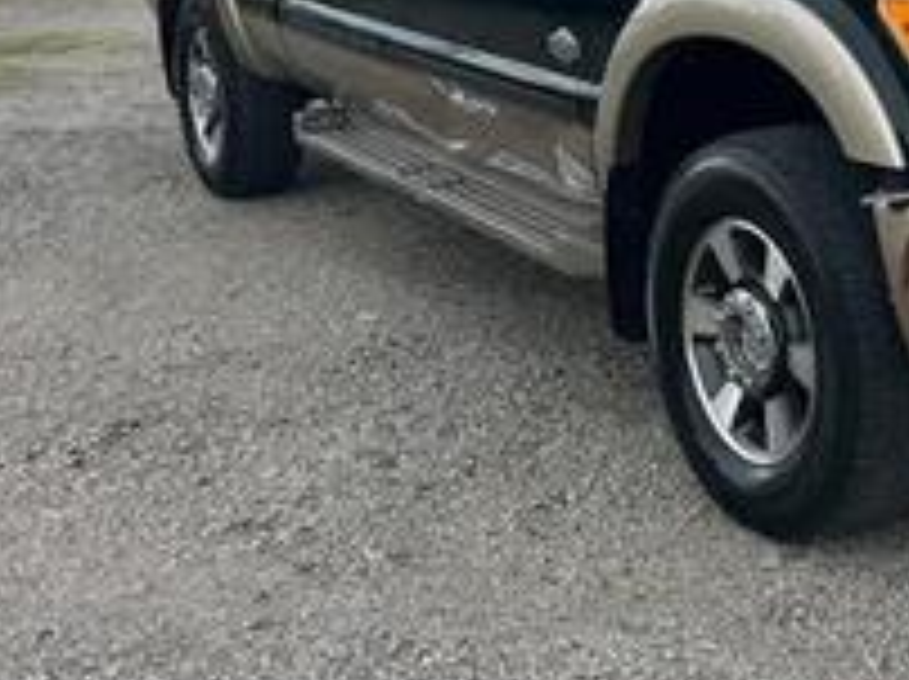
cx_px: 950
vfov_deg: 21.8
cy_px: 14
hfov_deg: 27.8
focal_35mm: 65
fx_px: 1705
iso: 50
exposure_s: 1/1934
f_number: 1.5
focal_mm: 5.7
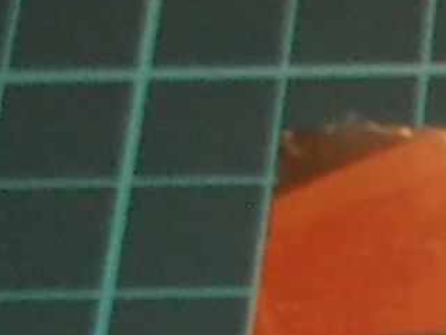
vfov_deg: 6.3
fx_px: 2669
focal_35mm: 207
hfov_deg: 8.2
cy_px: 1180
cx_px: 1311
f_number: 3.3
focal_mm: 4.1
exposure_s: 1/30
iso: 200
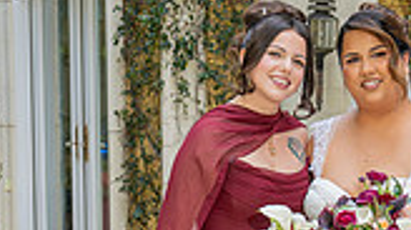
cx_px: 375
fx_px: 1645
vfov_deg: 7.9
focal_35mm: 151
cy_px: 295
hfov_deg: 14.1
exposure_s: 1/200
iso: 200
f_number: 4
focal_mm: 35
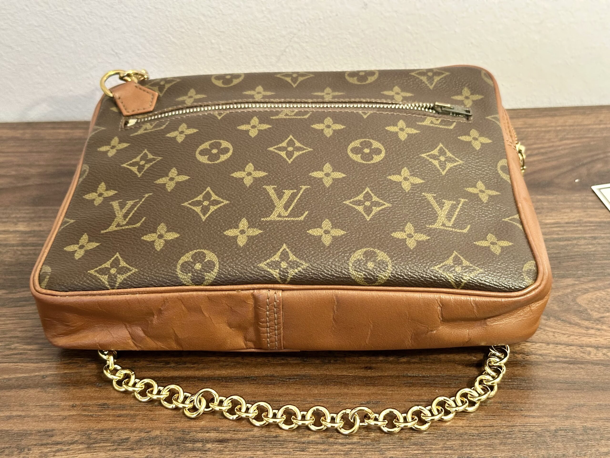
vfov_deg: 30.3
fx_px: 846
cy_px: 229
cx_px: 305
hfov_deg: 39.7
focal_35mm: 48
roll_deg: +2.6
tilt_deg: -37.5
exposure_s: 1/50
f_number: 1.78
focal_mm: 6.86
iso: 250
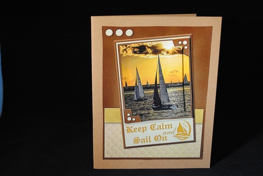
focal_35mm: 51
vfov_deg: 26.5
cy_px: 88
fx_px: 373
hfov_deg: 38.8
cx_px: 132
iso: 500
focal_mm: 34
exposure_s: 1/30
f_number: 5
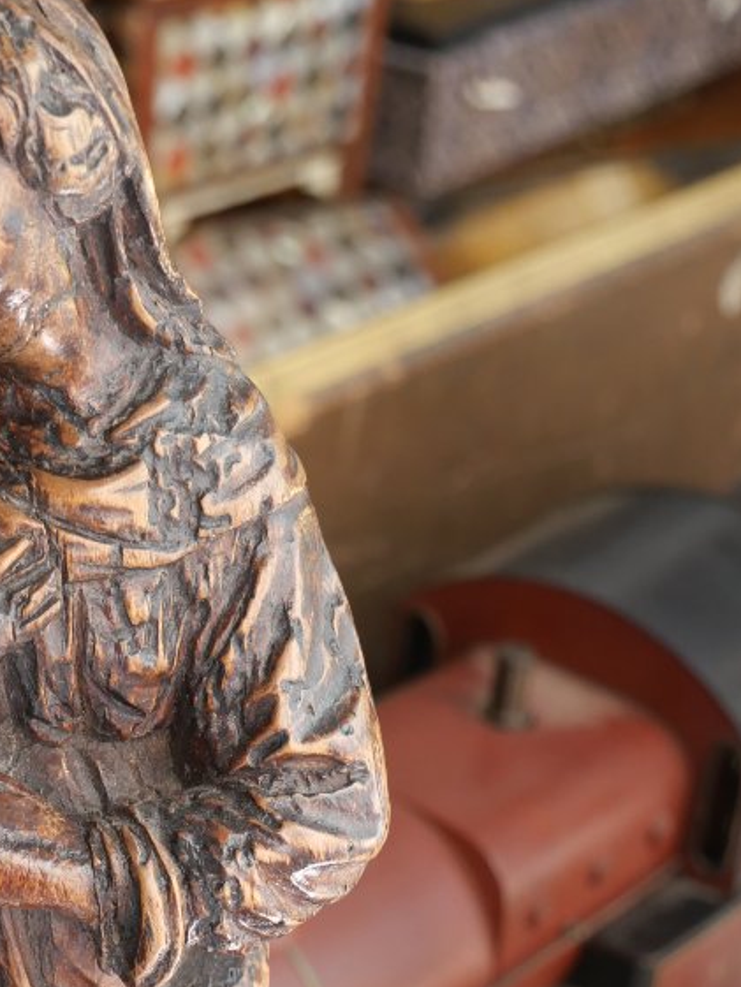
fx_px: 3053
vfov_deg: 18.1
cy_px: 896
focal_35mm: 107
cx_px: -37
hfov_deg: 13.6
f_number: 4.5
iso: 640
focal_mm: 25
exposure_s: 1/60
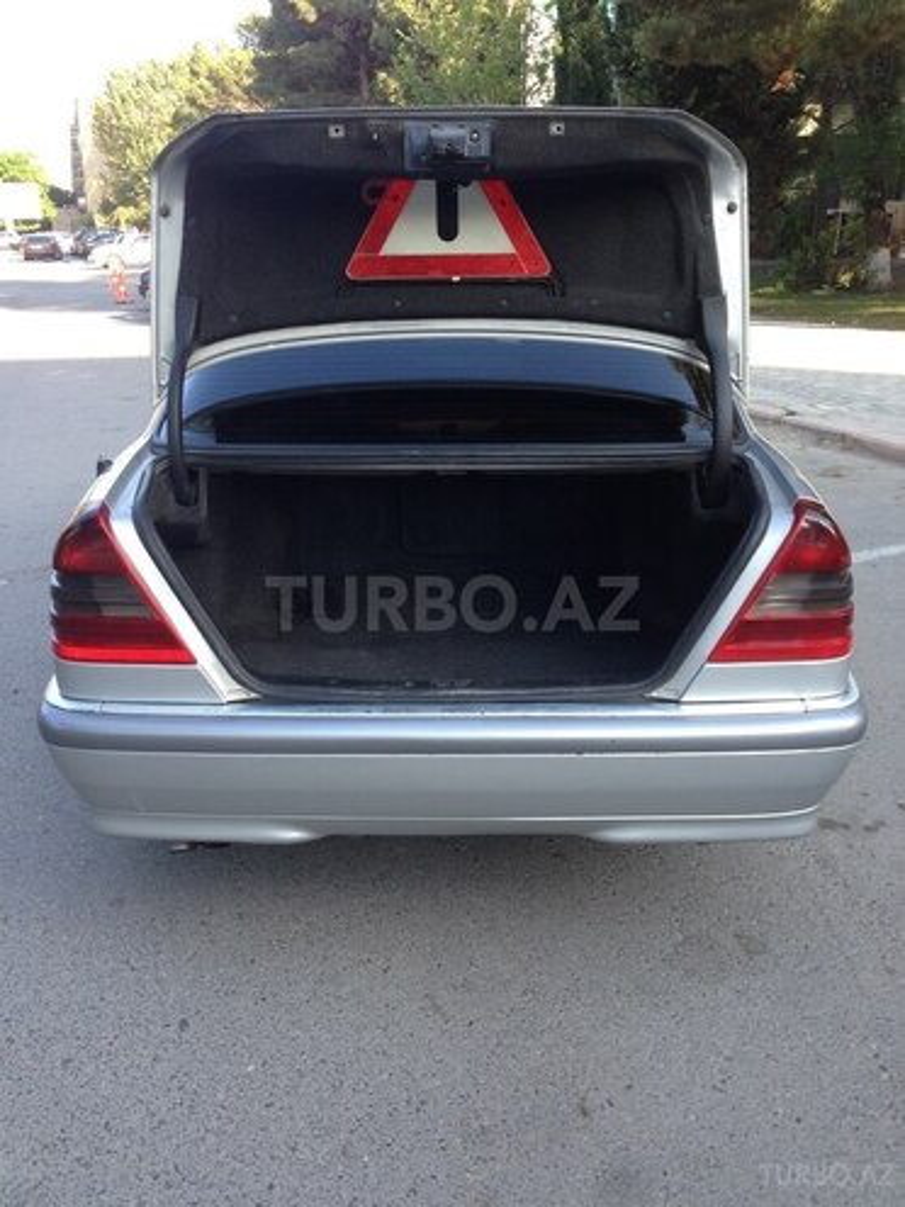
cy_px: 604
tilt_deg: -16.8
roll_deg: +0.7
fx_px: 1150
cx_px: 452
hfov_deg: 42.9
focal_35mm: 33
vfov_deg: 55.4
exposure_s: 1/164
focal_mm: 4.12
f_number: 2.4
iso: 50
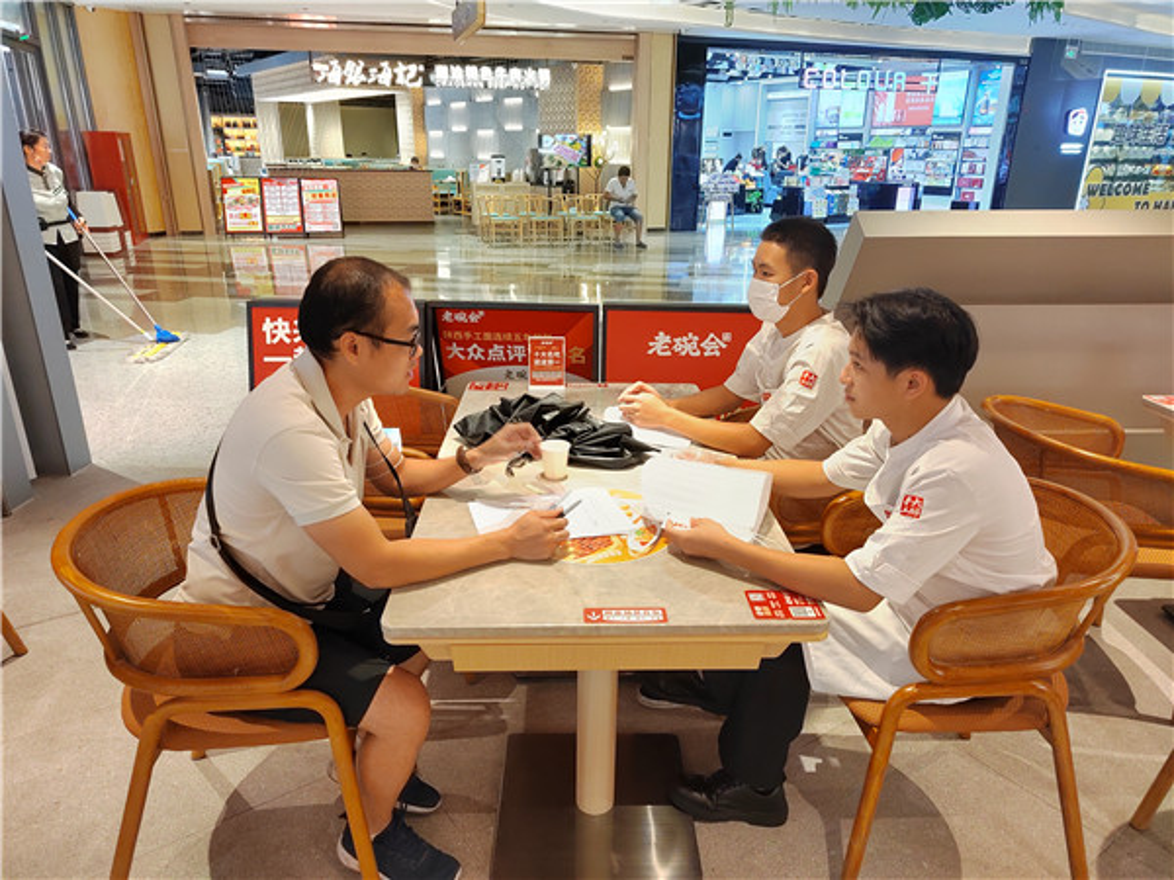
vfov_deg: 58.9
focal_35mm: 23
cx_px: 587
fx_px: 780
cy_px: 440
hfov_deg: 73.9
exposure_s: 1/120
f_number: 1.9
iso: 1725
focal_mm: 5.52
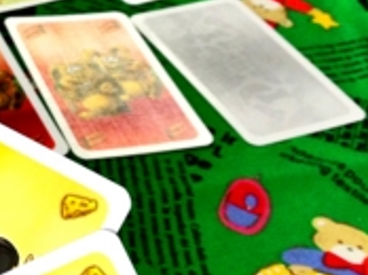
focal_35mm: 129
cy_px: -19
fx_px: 1369
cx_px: -127
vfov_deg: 11.3
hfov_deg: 14.6
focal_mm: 4.28
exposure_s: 1/60
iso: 64
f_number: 2.4
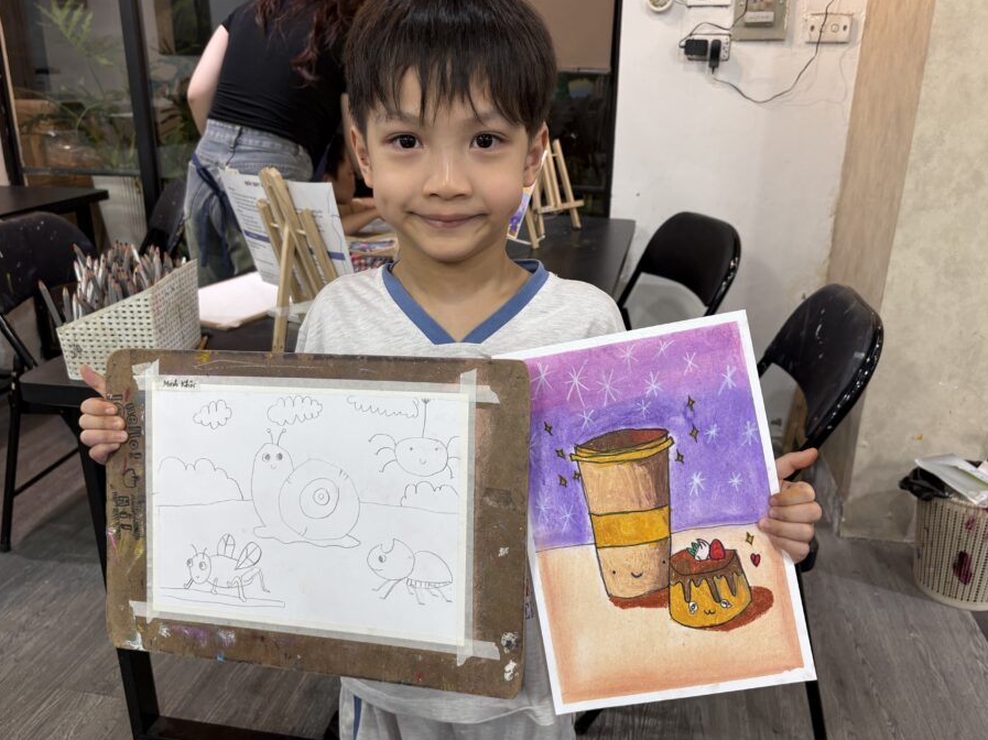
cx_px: 487
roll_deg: -0.2
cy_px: 372
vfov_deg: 48.2
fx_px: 827
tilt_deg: -19.8
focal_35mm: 29
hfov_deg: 61.7
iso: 100
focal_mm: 5.96
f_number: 1.6
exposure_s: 1/100
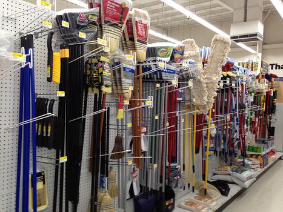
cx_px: 142
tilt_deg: -2.4
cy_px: 106
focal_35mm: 33
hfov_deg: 55.4
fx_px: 270
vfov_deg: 42.9
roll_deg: -2.3
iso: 50
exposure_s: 1/20
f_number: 2.4
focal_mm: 4.12
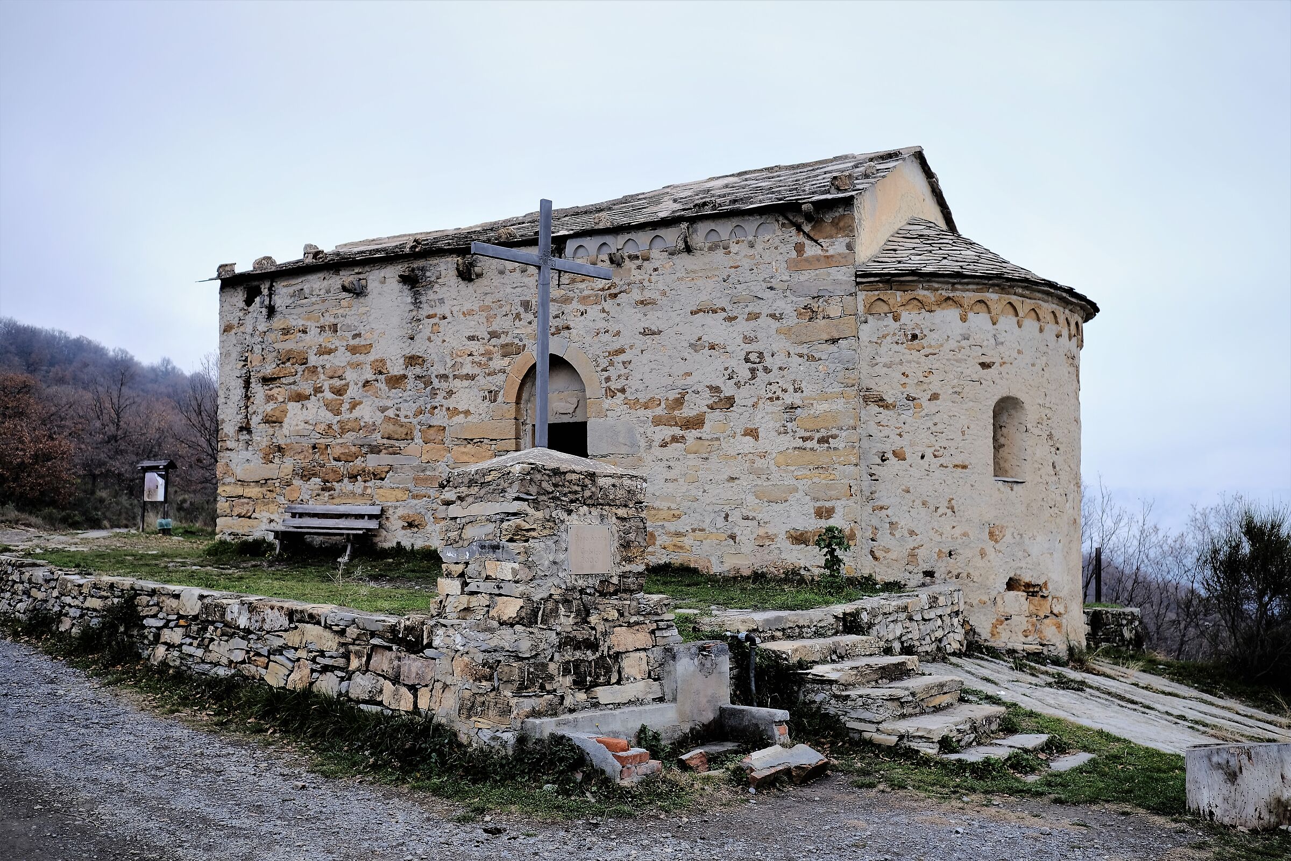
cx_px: 646
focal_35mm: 35
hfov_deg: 54.4
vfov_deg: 37.9
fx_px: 1255
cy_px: 430
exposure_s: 1/120
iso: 160
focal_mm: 23
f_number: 2.8
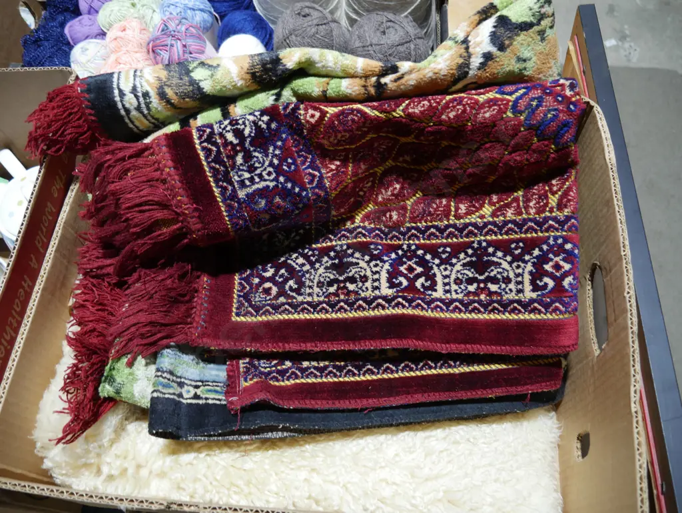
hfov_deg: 63.4
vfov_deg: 49.8
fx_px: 552
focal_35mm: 28
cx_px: 341
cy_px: 256
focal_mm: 14
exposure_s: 1/60
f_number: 3.5
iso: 320
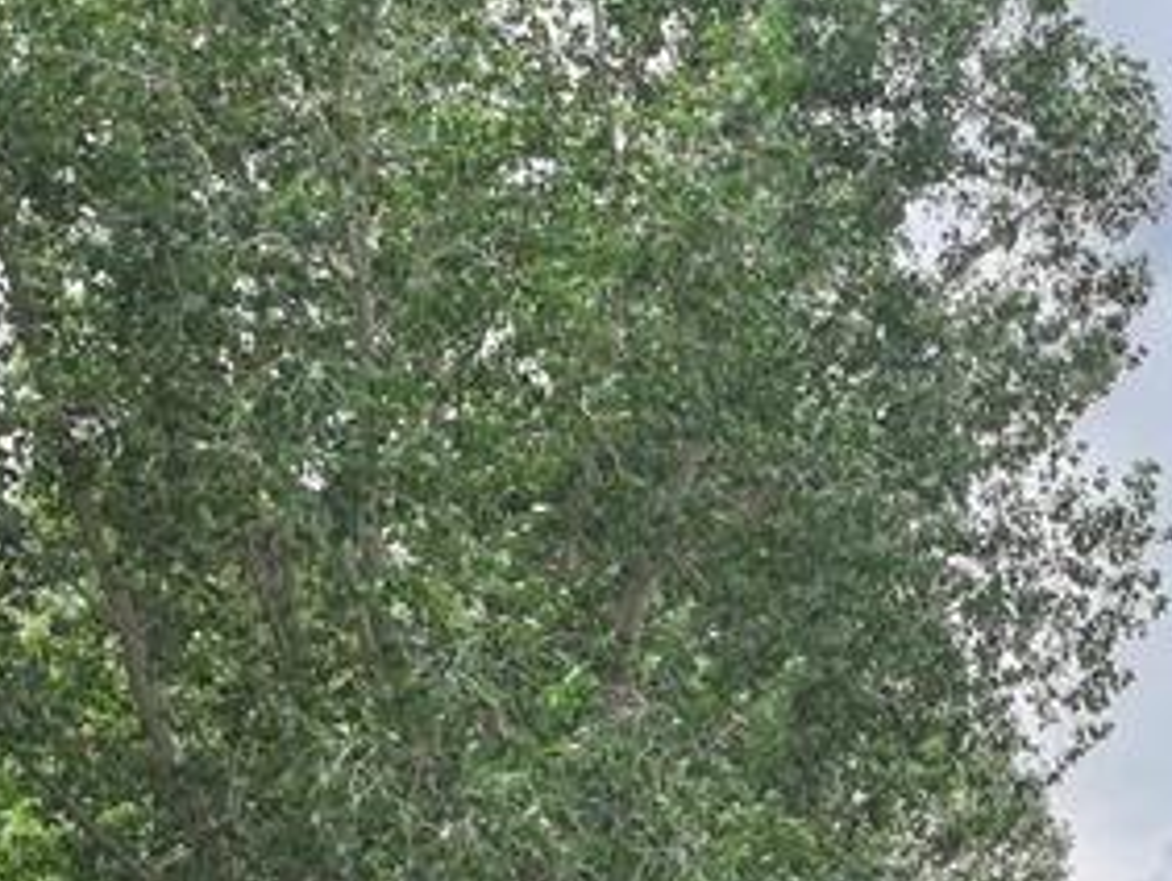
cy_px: 1220
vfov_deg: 15.9
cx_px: 1143
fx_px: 2948
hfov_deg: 21.8
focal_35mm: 87
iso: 330
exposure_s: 1/2000
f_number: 2.8
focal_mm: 12.29
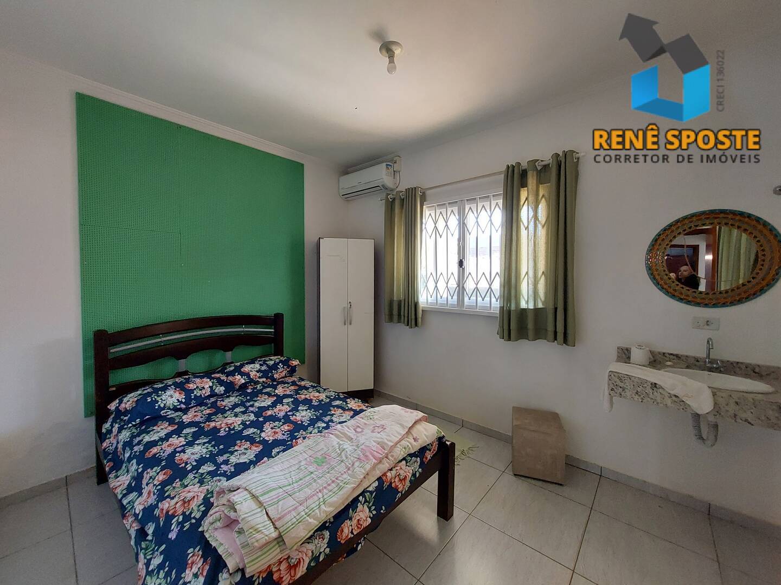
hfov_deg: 106.2
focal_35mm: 13
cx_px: 390
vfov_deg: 89.9
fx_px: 293
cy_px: 292
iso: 200
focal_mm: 1.74
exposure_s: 1/60
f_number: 2.2
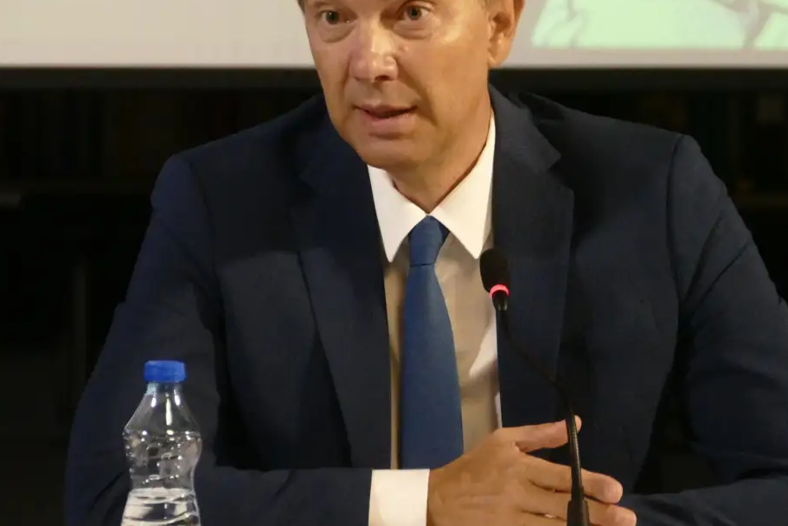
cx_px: 454
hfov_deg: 4.6
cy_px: 223
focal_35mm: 445
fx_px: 9743
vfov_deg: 3.1
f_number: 4
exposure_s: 1/250
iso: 3200
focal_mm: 100.06
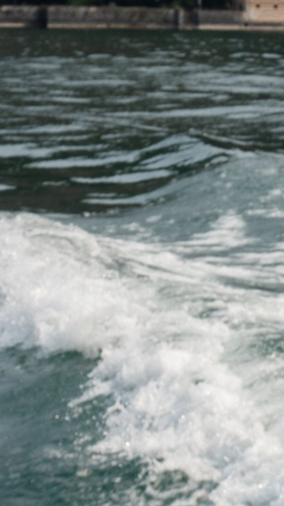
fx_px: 2611
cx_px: 691
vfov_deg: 10.9
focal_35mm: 195
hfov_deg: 6.0
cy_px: 587
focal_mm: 35
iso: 125
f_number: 10
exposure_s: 1/250
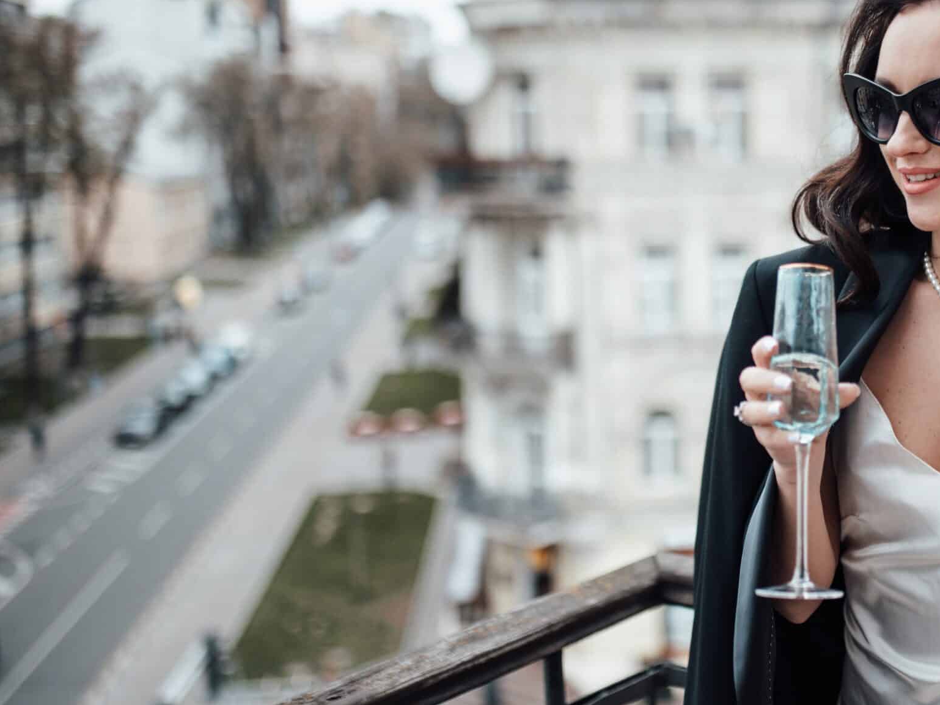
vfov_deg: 26.1
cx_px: 781
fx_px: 1521
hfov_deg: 33.1
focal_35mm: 56
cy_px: 342
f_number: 1.4
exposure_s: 1/3200
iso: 64
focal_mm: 35
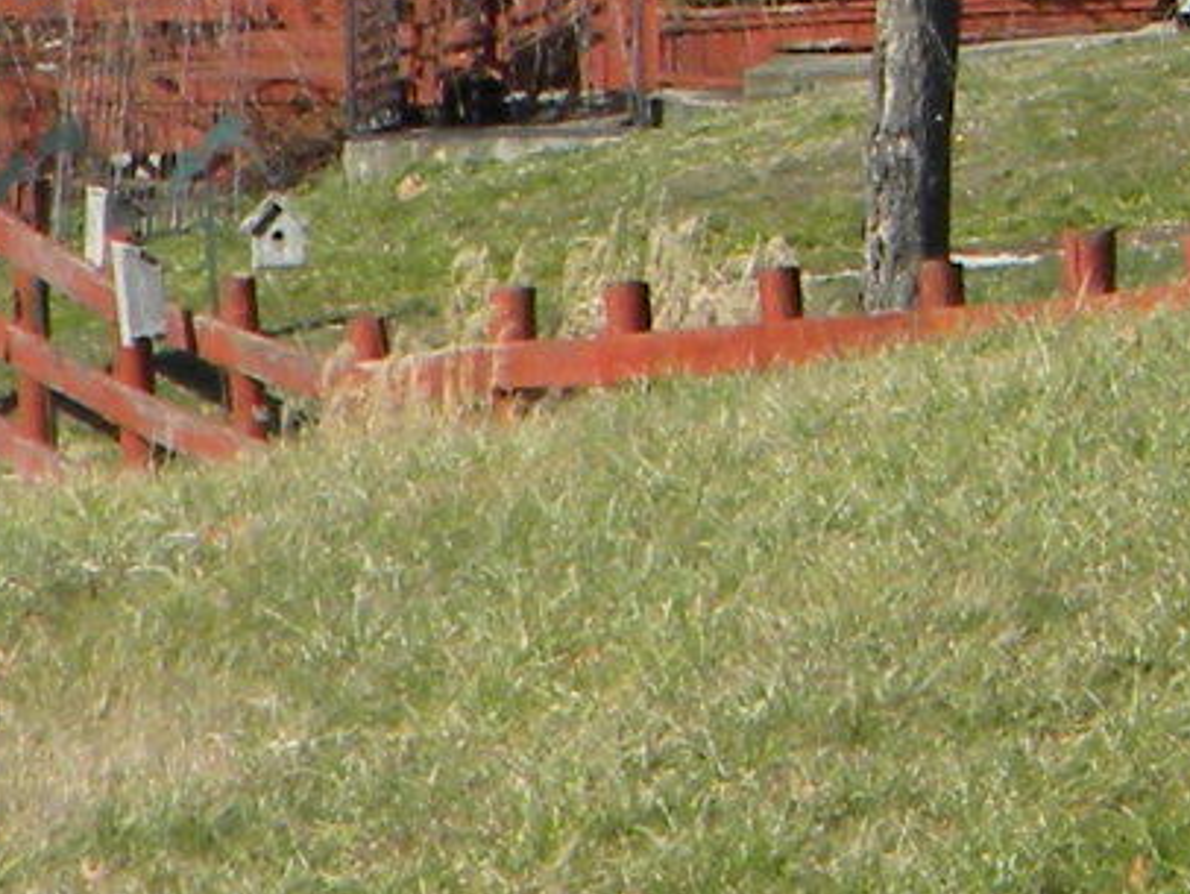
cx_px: 2538
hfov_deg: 2.1
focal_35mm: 944
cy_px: -1389
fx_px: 32471
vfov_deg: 1.6
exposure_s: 1/484
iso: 80
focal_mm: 26.8
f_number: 5
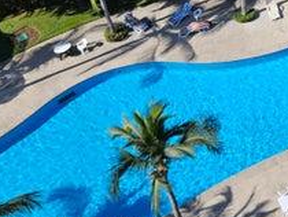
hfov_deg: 24.1
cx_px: 383
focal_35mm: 70
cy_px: -70
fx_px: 583
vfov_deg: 19.3
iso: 25
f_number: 1.8
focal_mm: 5.4
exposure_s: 1/1804
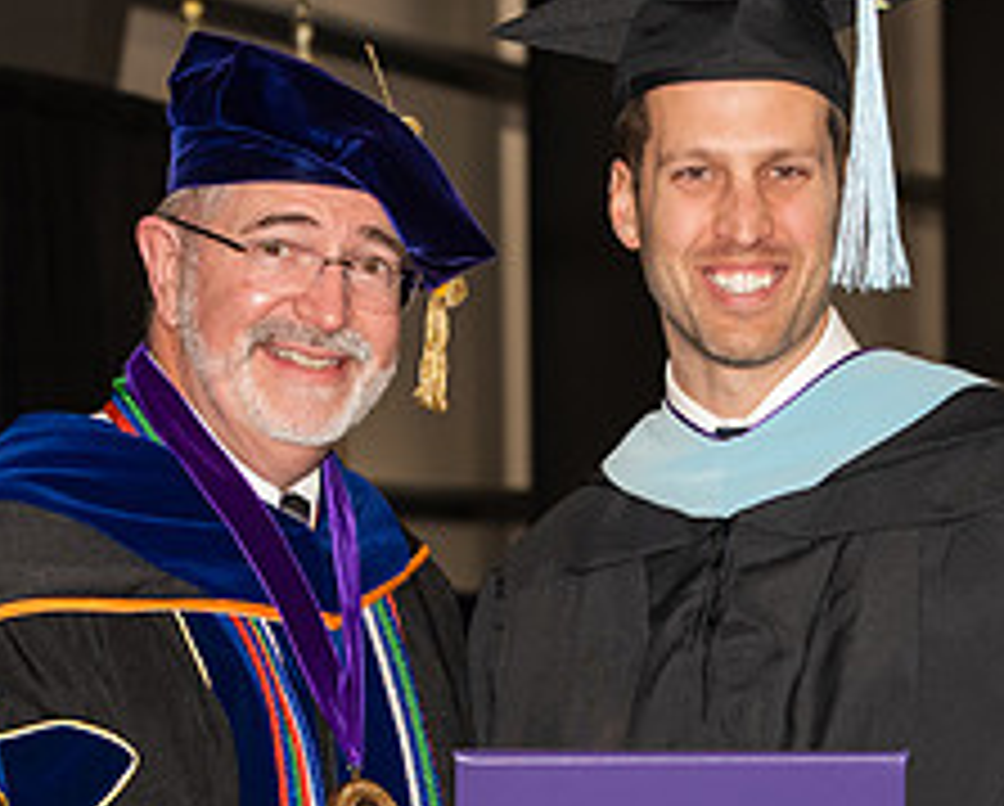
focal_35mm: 183
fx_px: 5445
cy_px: 673
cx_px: 459
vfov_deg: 8.4
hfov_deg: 10.5
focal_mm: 75
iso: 1000
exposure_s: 1/200
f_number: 5.6
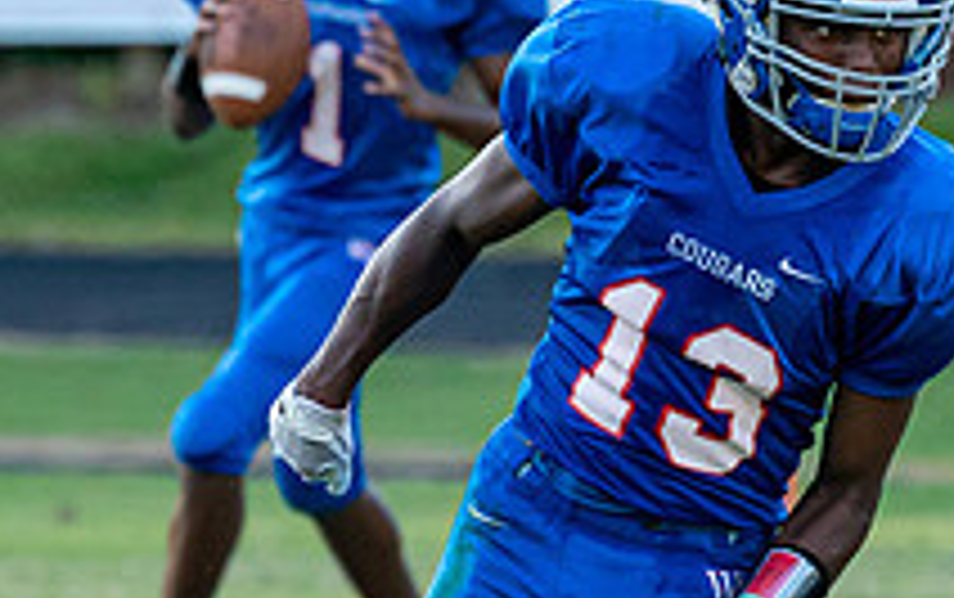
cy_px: 455
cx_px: 558
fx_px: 29203
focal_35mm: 1122
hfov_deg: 1.9
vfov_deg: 1.2
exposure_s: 1/1000
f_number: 5.6
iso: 2500
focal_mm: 271
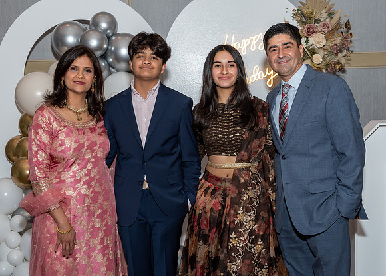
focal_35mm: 53
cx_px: 190
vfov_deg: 26.5
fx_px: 584
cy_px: 138
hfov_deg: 36.6
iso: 500
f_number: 7.1
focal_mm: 32
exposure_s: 1/250
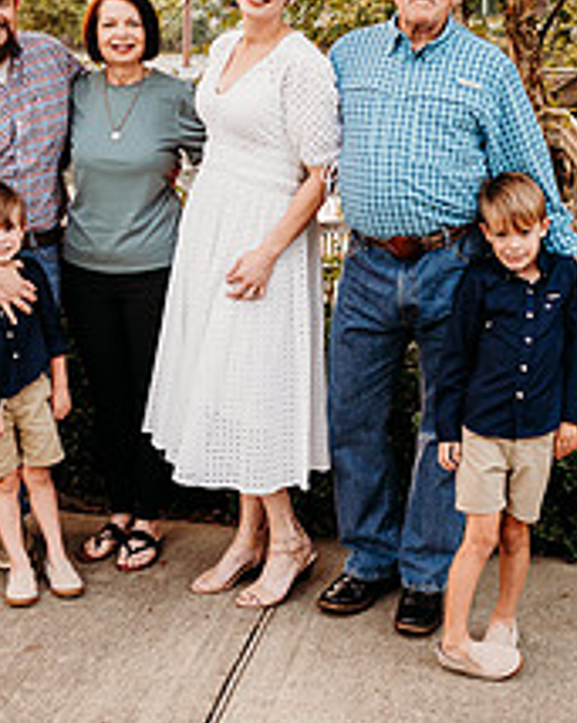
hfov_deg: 24.9
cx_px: 341
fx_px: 1303
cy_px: 79
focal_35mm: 61
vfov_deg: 29.7
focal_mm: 24
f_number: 3.2
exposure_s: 1/200
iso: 640
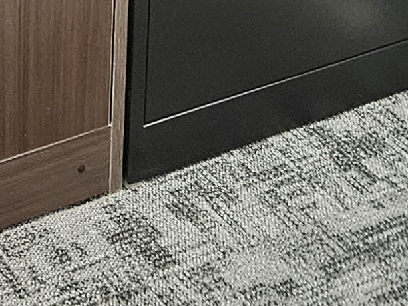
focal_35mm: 150
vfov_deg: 8.7
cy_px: -512
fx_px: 1768
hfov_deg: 12.8
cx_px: -84
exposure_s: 1/30
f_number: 1.8
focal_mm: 5.4
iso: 640
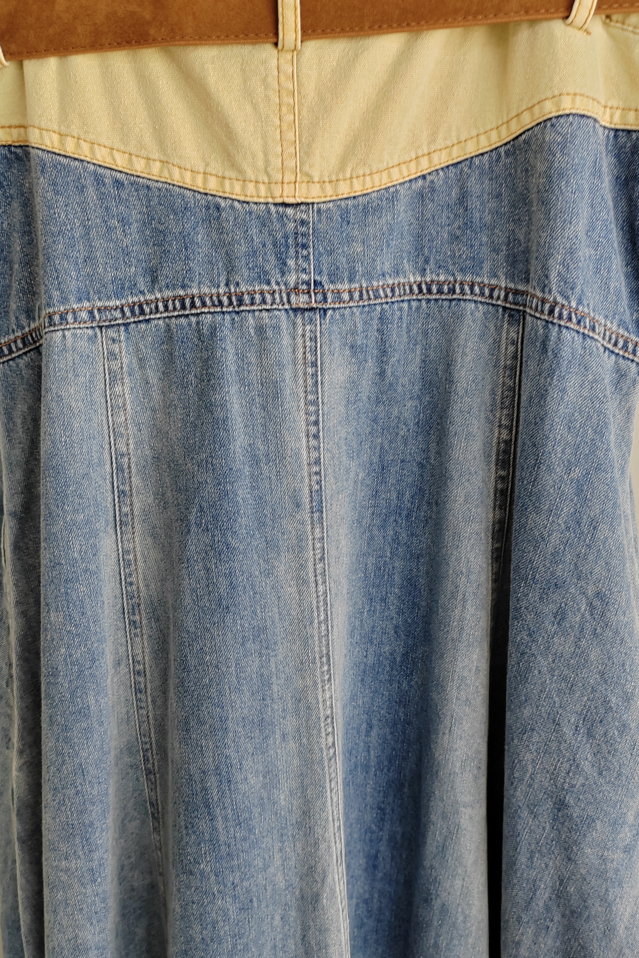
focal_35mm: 29
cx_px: 314
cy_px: 478
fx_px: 772
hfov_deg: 45.0
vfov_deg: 63.7
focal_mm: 5.52
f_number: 1.9
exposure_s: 1/100
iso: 100
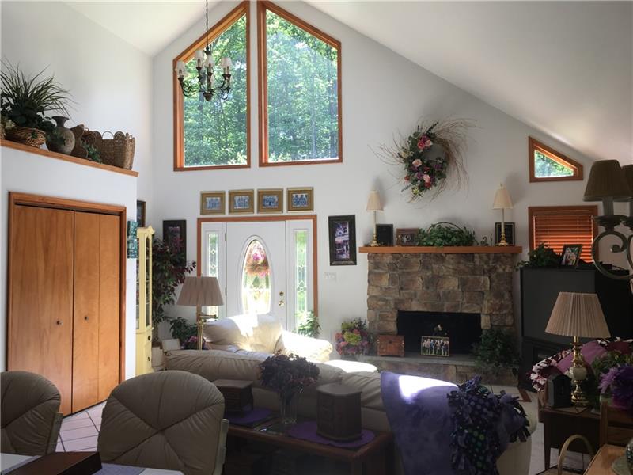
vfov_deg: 48.2
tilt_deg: +2.1
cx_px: 316
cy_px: 238
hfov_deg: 61.7
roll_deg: +0.8
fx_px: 530
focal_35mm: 29
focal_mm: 4.15
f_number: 2.2
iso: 25
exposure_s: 1/60
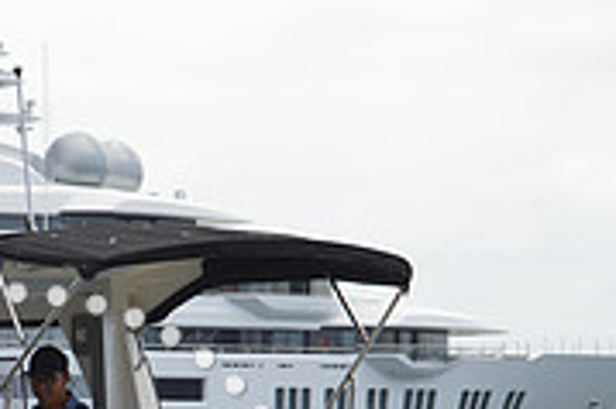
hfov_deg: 7.7
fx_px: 4575
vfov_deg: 5.1
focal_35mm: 268
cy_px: 608
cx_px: 10
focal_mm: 55
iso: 100
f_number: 9
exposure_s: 1/320
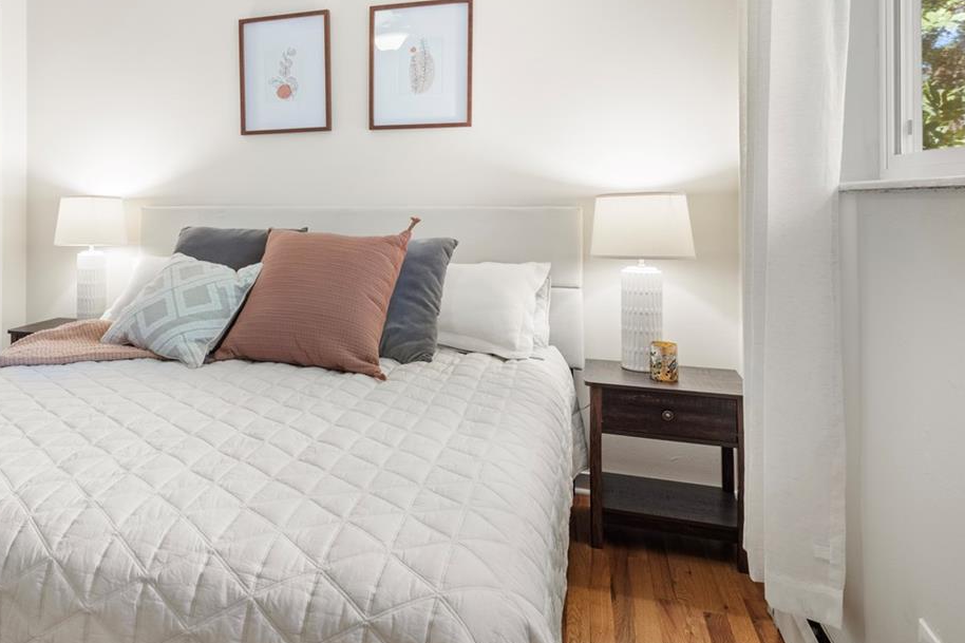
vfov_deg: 45.5
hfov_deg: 62.7
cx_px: 272
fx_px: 750
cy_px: 200
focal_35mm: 28
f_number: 11
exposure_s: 1/1.25
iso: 250
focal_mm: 16
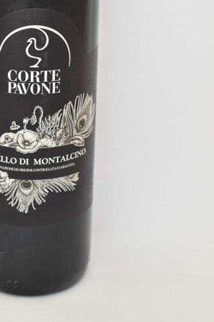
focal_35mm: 110
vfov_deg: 18.4
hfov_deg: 12.4
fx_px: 981
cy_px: 47
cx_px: 37
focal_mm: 40
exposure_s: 1/160
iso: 640
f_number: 5.6
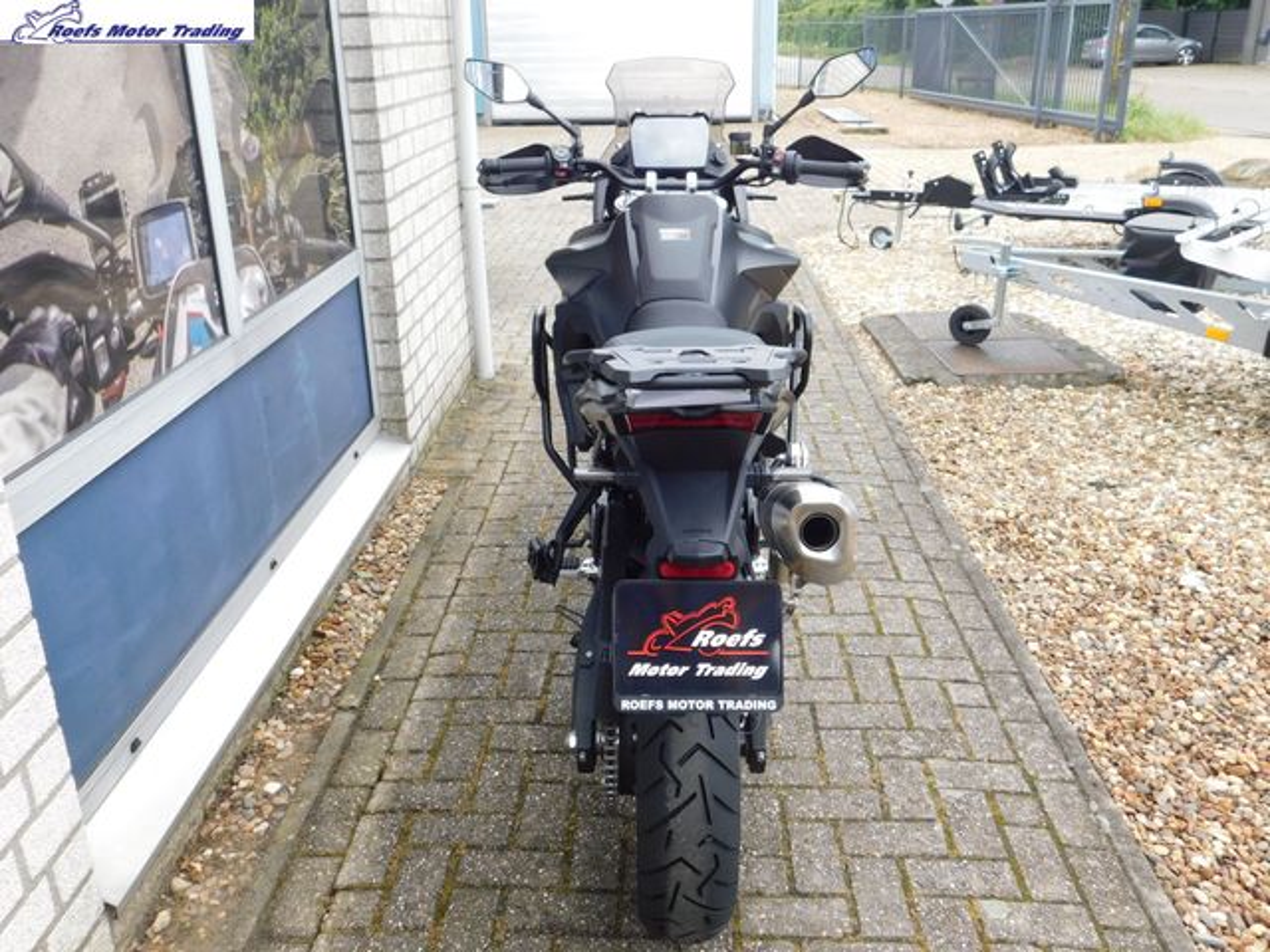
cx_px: 635
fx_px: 1101
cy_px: 476
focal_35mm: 30
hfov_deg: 60.0
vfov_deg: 46.8
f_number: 3.2
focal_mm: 5.3
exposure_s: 1/200
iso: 125
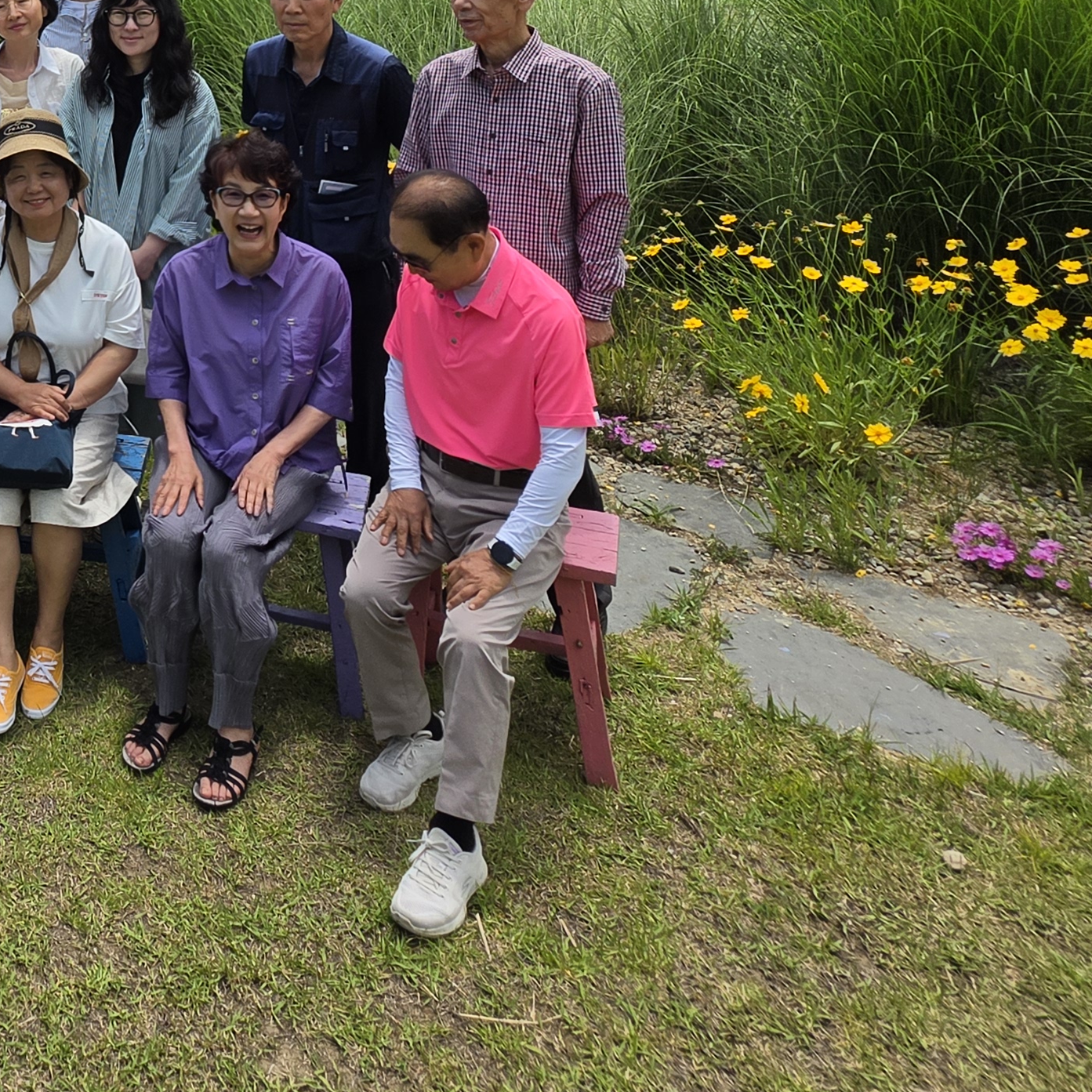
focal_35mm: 33
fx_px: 1178
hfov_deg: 39.2
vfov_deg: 43.0
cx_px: -153
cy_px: 7
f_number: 1.9
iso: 32
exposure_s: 1/2572
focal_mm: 2.2
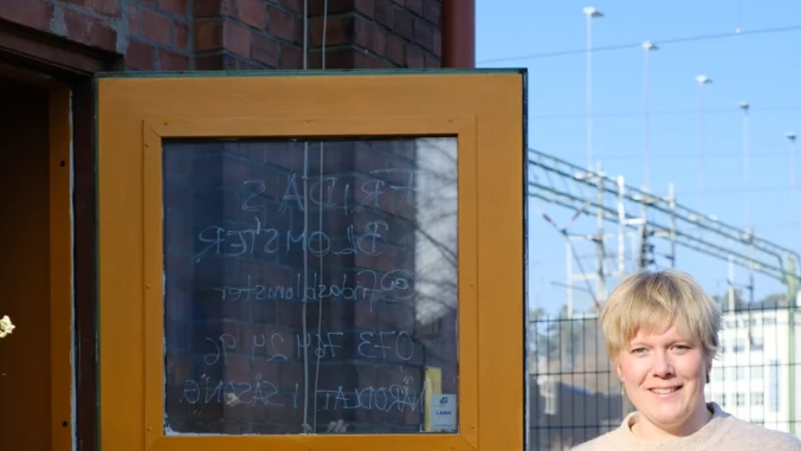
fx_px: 1784
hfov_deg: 25.3
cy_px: 527
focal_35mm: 84
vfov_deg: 14.0
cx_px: 402
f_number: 4
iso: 320
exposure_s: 1/1100
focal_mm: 35
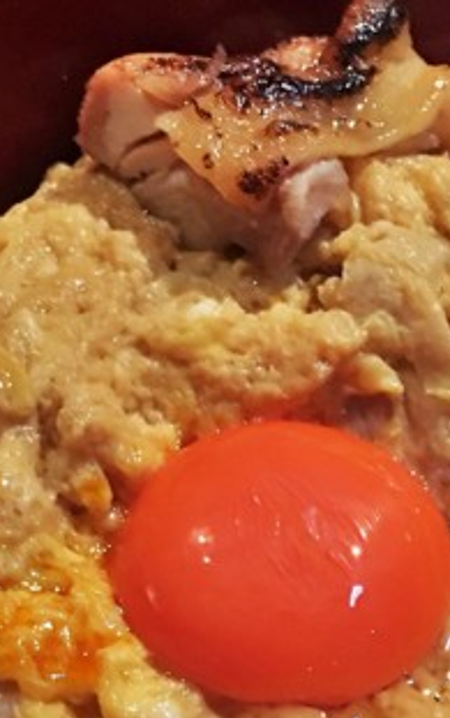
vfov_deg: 25.5
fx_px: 1547
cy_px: 619
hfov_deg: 16.6
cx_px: 224
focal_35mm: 79
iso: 80
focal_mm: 4.15
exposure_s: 1/4
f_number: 2.2
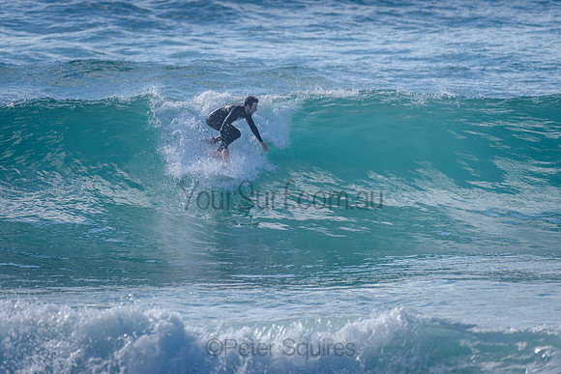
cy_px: 148
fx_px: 9557
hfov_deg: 3.4
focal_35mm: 613
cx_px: 217
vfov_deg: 2.2
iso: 180
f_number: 5.6
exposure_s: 1/2000
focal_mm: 500
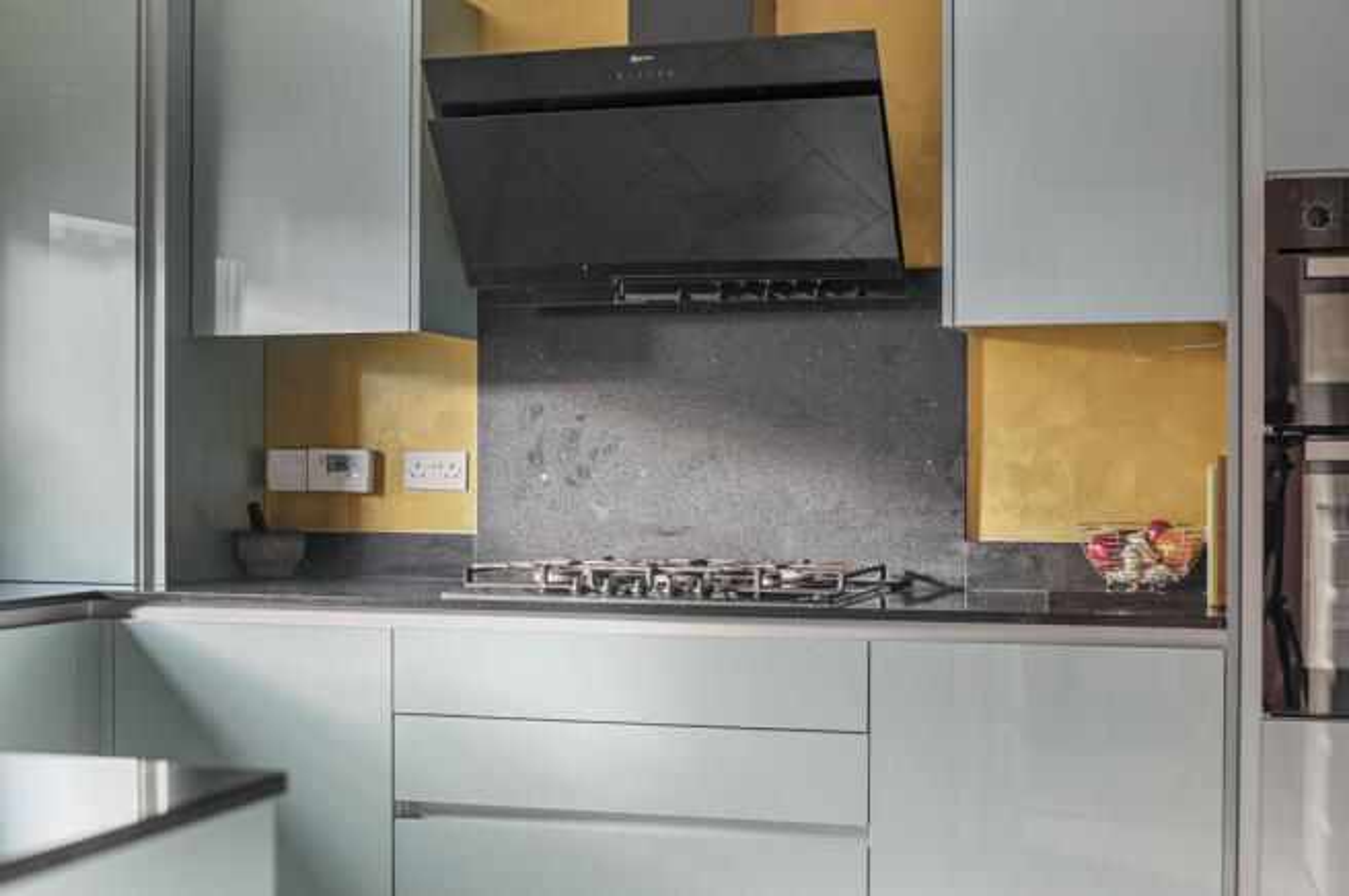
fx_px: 1872
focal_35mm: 50
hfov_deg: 39.6
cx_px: 674
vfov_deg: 26.9
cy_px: 448
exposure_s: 1/10
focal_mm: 50
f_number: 3.2
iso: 400
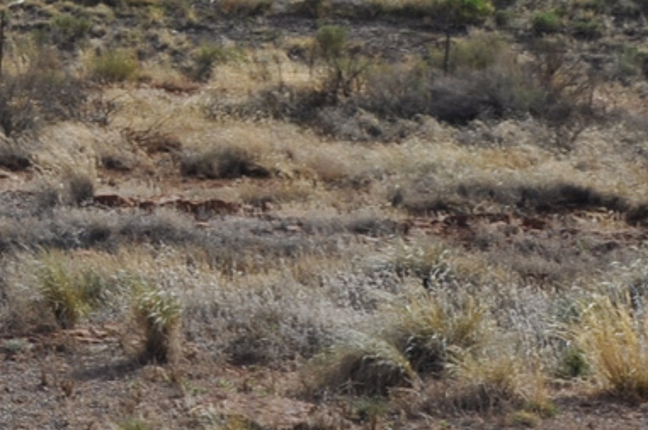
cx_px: -1020
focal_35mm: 202
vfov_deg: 6.8
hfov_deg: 9.0
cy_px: 78
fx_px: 3626
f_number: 10
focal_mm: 25
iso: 200
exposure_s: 1/400
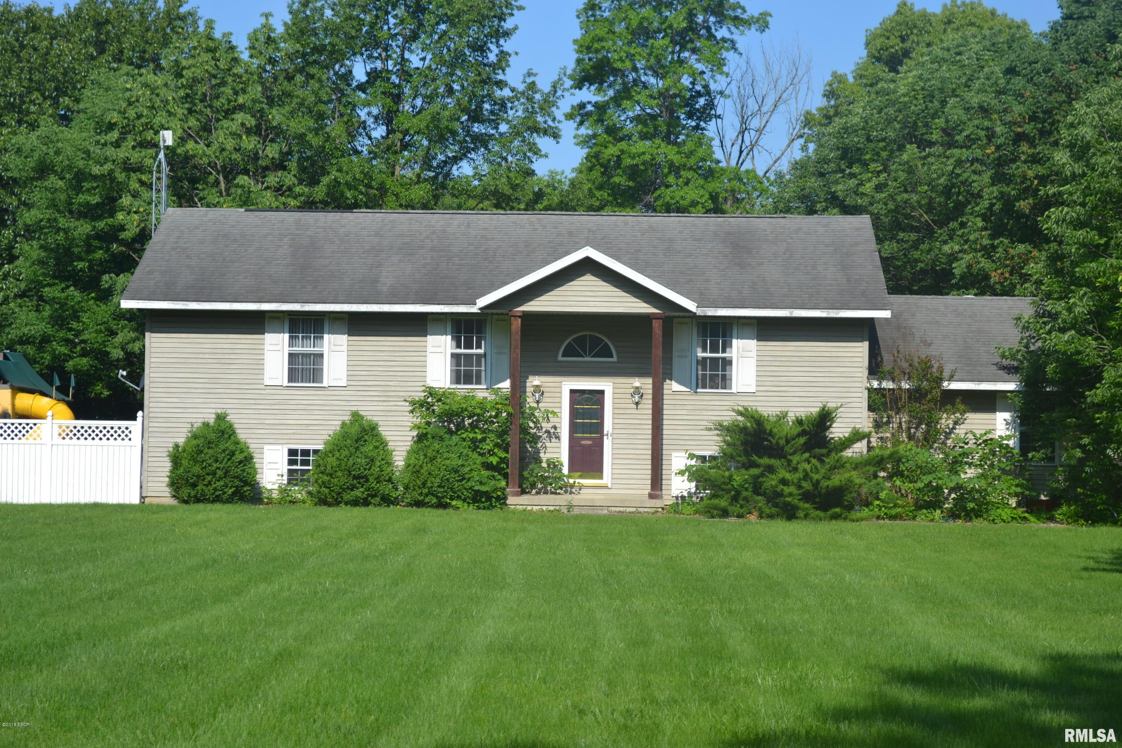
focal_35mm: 72
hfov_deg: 28.1
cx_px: 561
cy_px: 374
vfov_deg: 18.9
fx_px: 2244
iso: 100
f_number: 8
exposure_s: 1/320
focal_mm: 48
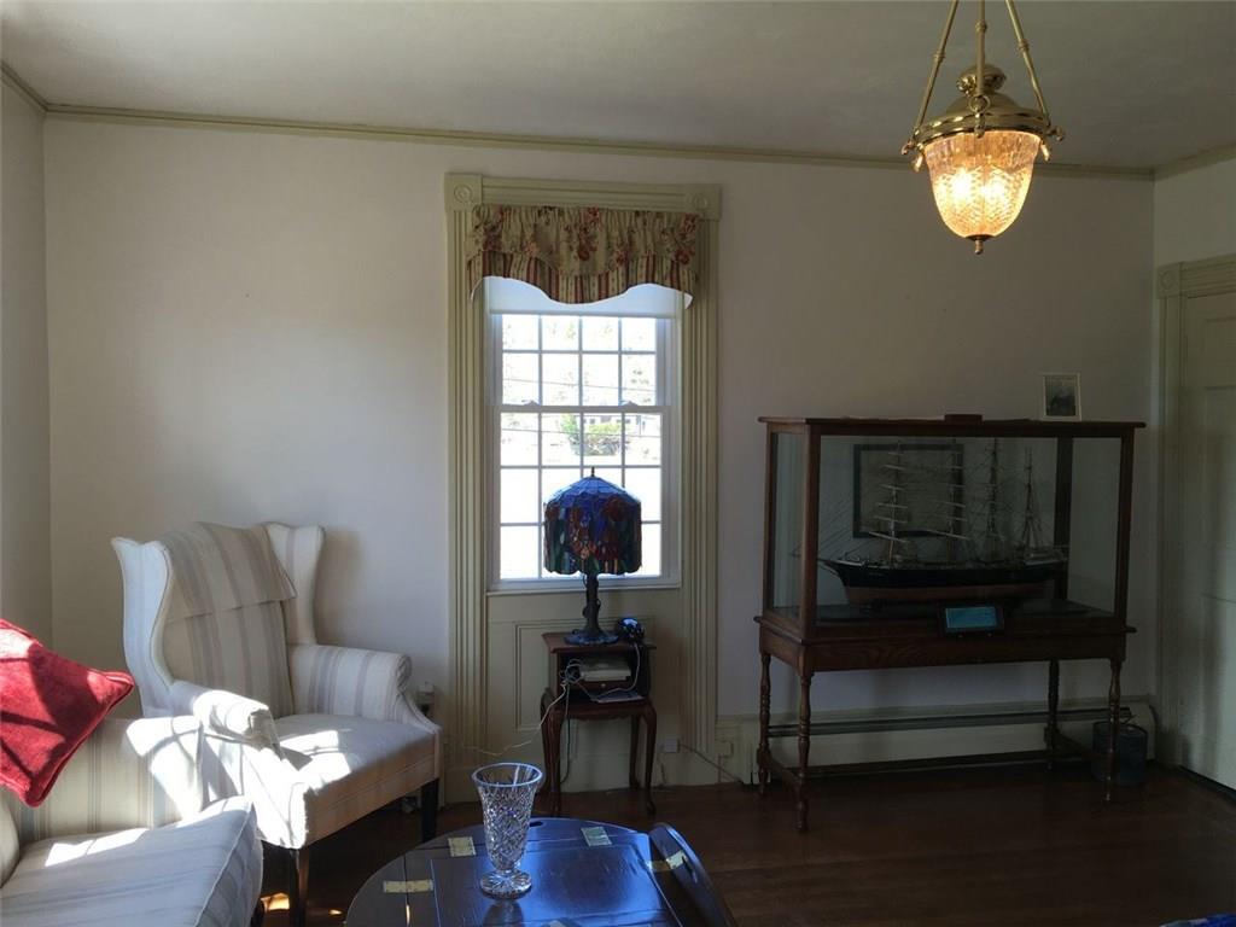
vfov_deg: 48.2
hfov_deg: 61.7
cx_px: 618
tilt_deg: -0.6
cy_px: 464
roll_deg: +0.0
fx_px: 1035
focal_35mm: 29
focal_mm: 4.15
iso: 25
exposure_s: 1/60
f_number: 2.2
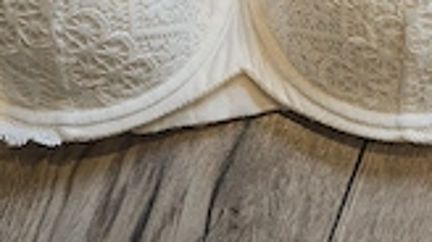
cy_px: -74
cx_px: 253
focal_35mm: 61
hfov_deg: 34.3
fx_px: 698
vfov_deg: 18.3
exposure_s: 1/182
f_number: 1.7
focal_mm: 6.3
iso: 160
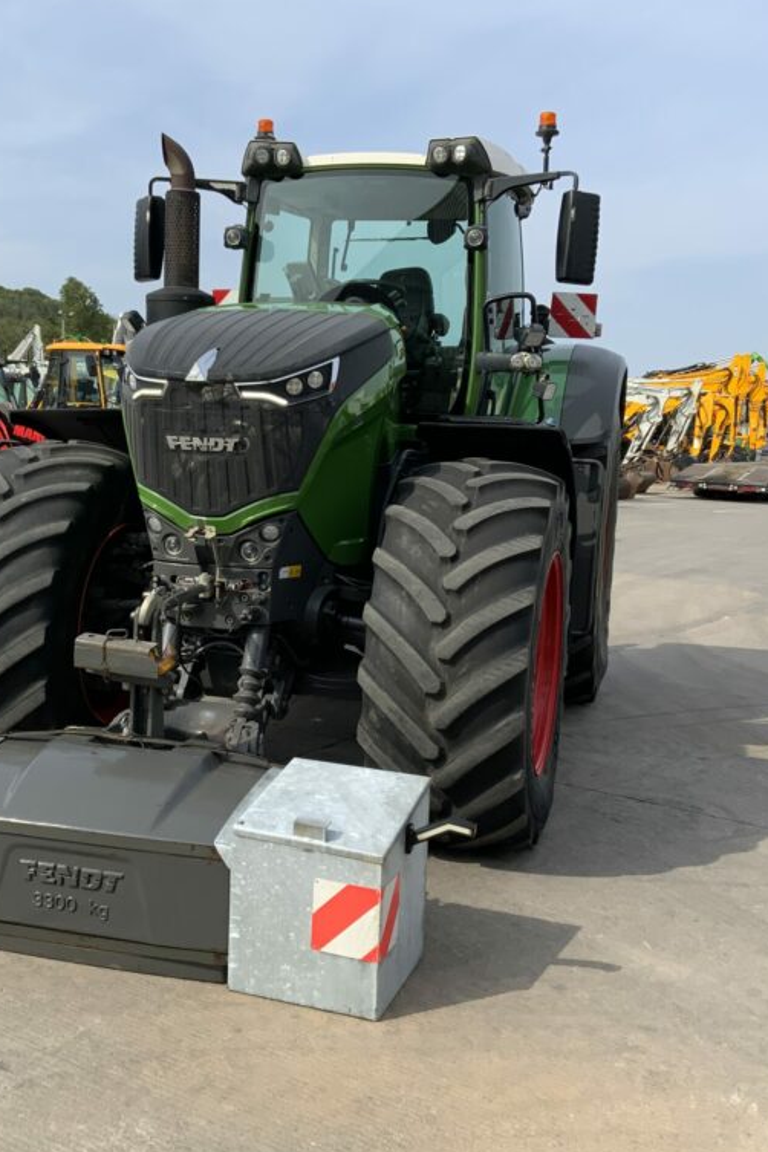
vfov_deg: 47.4
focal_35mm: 41
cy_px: 572
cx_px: 297
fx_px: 1312
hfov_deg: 32.5
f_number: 1.8
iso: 16
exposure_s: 1/1675
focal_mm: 3
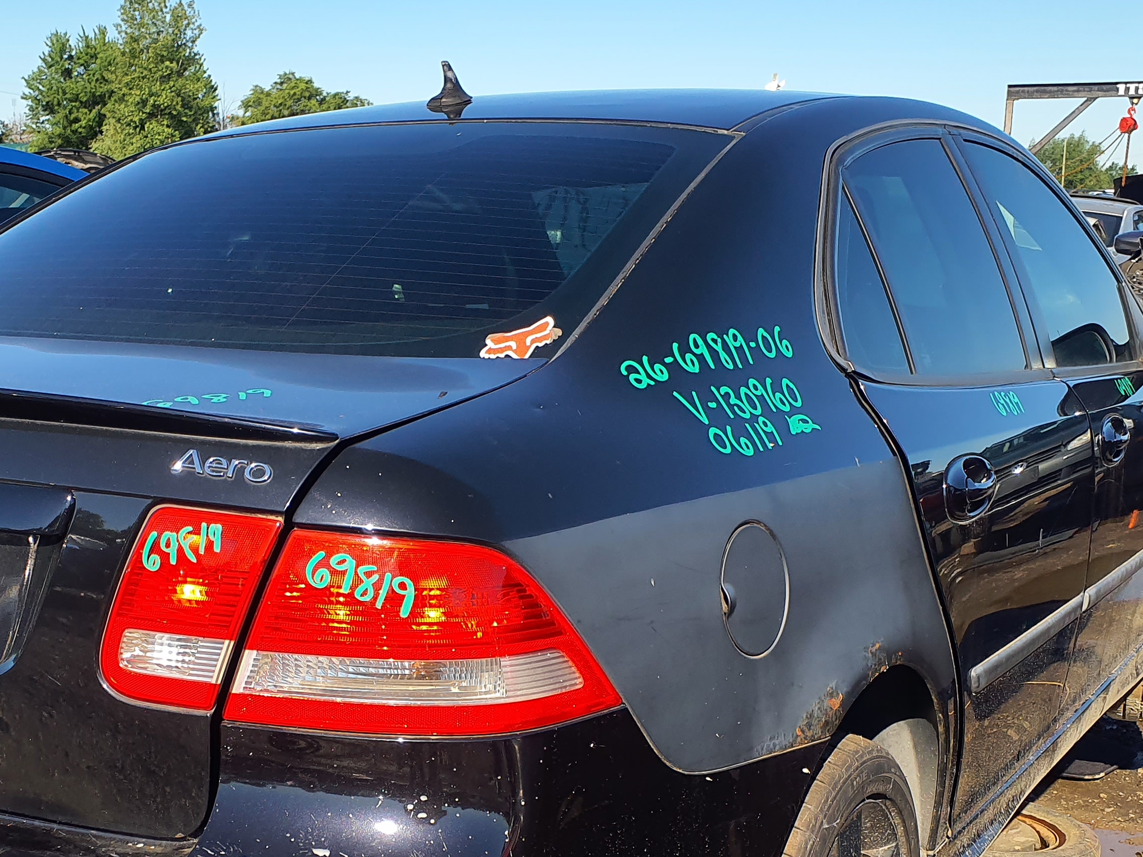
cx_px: 391
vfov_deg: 29.2
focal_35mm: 49
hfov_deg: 38.5
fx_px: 1618
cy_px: 650
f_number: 1.9
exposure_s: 1/1224
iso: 40
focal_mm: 3.58
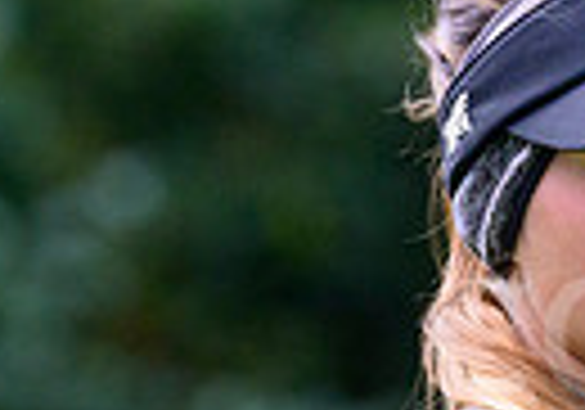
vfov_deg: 0.7
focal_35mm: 2024
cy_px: 364
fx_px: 33402
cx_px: 591
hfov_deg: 1.0
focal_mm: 340
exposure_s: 1/1600
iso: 1600
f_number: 5.6
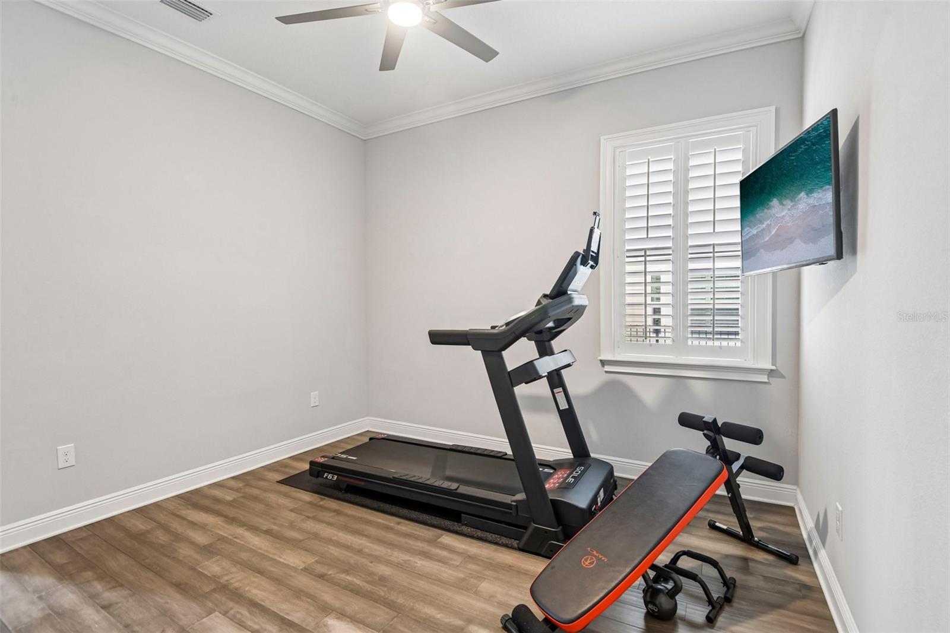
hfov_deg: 96.7
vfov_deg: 73.7
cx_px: 475
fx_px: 422
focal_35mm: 16
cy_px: 316
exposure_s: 1/6
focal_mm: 16
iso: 400
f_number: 8
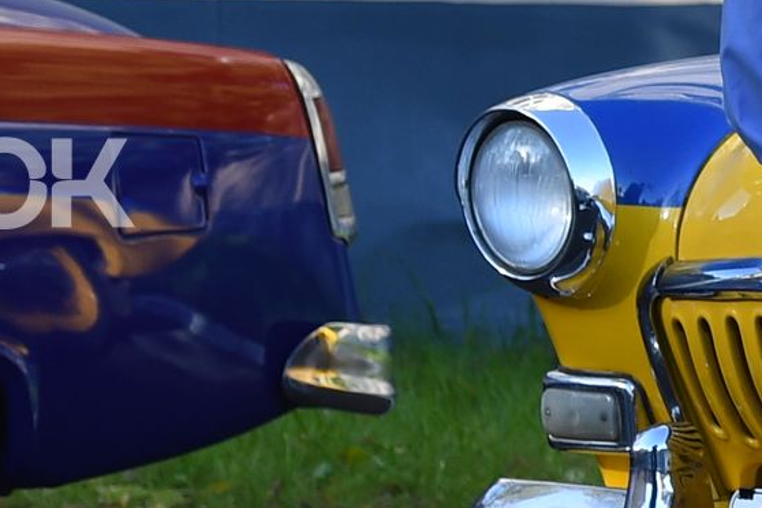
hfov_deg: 3.7
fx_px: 11683
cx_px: 2044
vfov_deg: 2.5
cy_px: 27
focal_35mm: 552
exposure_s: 1/800
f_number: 5
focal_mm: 95
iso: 640
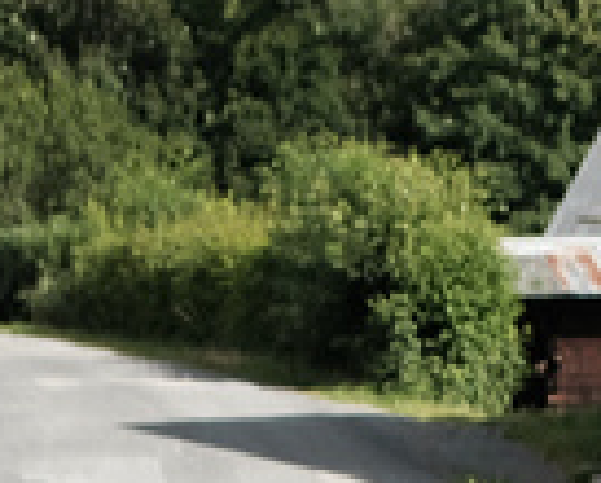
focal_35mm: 240
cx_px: 1426
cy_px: 7
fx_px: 4275
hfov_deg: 7.5
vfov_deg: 6.4
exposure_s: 1/4000
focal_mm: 23
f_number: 2.5
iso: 320
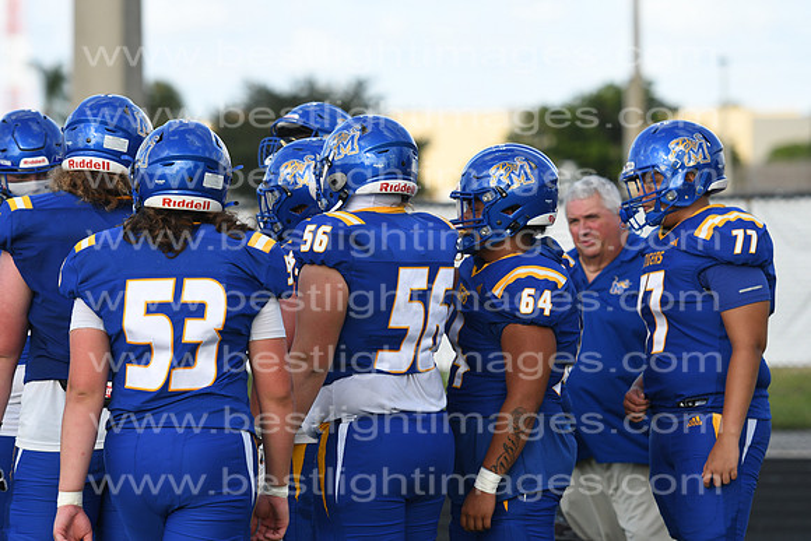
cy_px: 270
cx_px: 406
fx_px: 4563
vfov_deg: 6.8
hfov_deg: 10.2
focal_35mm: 202
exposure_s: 1/1250
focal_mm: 135
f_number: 4
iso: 200
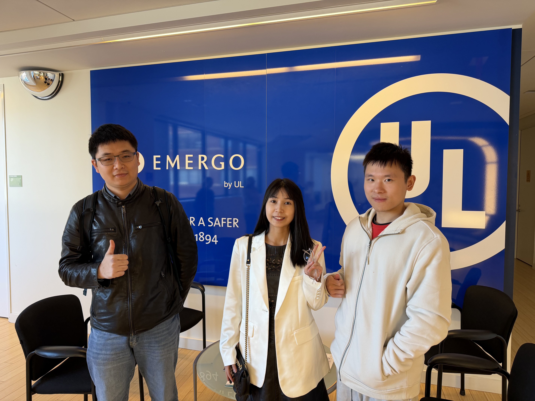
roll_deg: +0.4
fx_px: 371
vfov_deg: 56.8
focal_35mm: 24
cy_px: 200
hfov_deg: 71.6
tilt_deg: -2.5
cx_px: 268
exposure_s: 1/120
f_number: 1.78
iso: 160
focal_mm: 6.76
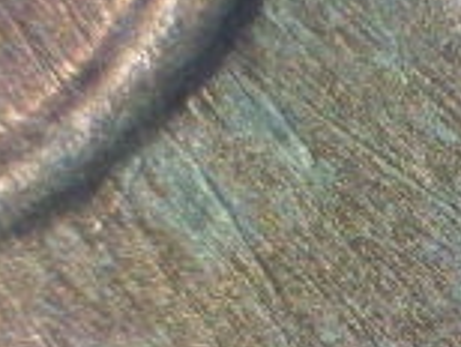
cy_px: 461
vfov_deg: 5.4
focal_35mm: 272
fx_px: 3628
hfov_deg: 7.3
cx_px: 335
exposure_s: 1/8
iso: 160
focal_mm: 11.6
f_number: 4
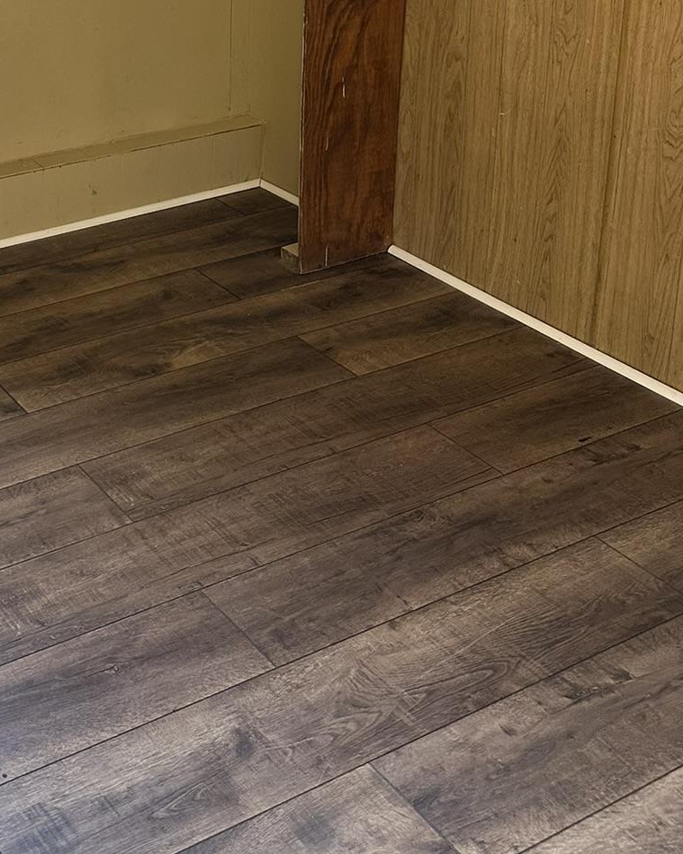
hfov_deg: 27.8
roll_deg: +0.0
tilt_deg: -16.8
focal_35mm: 51
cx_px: -10
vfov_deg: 33.7
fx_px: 1288
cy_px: 15
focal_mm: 6.86
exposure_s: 1/60
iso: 200
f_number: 1.78
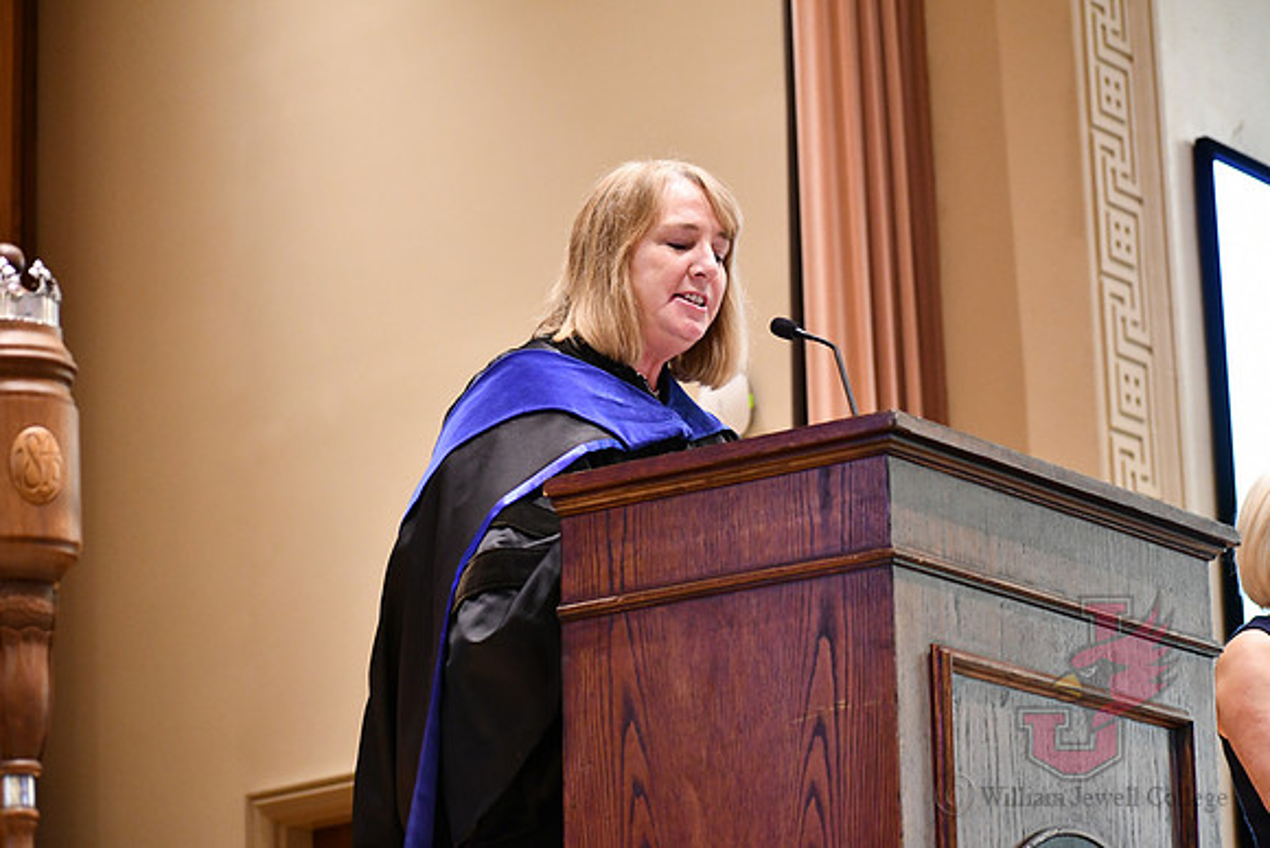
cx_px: 635
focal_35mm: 117
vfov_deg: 11.7
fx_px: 4128
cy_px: 424
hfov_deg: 17.5
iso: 3200
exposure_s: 1/60
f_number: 4.8
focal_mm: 78
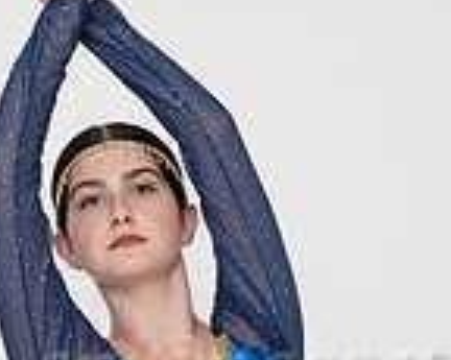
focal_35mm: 179
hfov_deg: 10.8
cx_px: 198
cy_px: 394
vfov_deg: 8.6
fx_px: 2388
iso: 400
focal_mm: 37
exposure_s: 1/250
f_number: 4.5
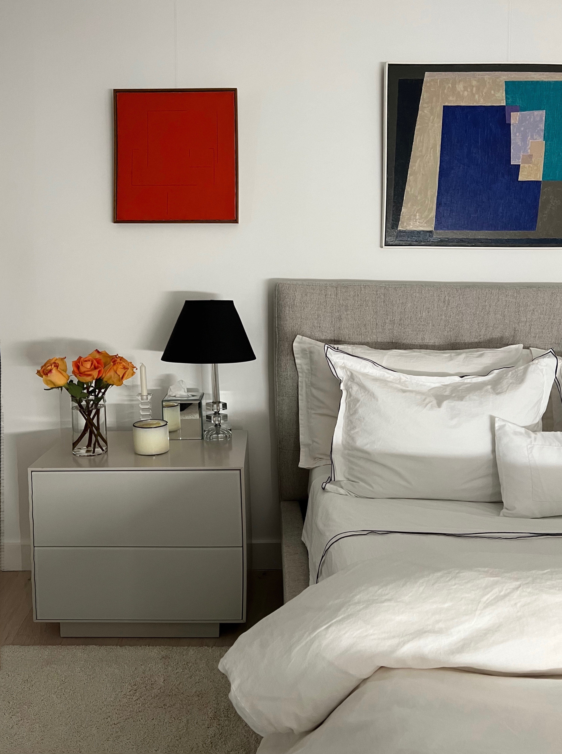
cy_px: 377
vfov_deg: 67.4
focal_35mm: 26
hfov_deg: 52.9
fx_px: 565
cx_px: 281
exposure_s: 1/60
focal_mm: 5.7
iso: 250
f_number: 1.5
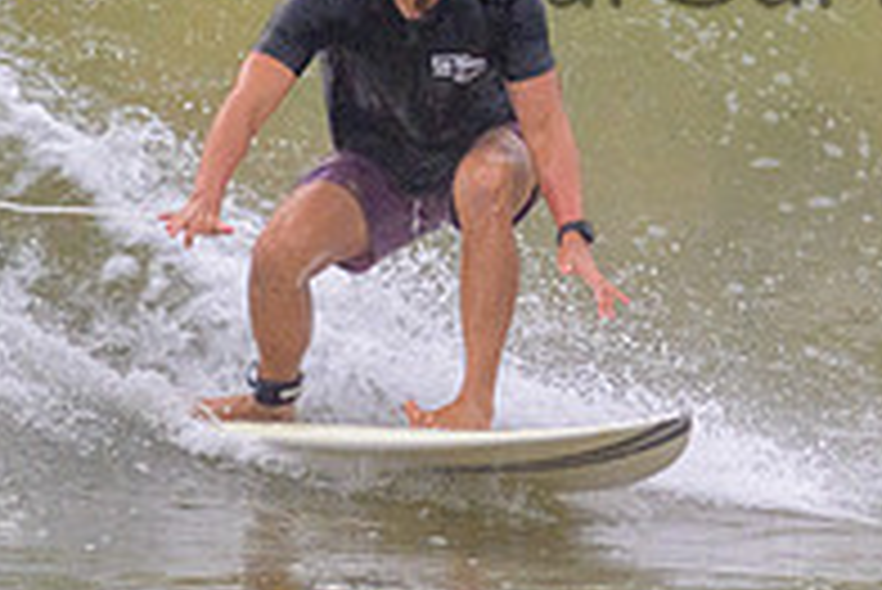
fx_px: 58131
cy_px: -97
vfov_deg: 0.6
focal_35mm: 2371
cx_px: 860
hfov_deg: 0.9
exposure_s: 1/2000
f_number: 11
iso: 1800
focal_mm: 800
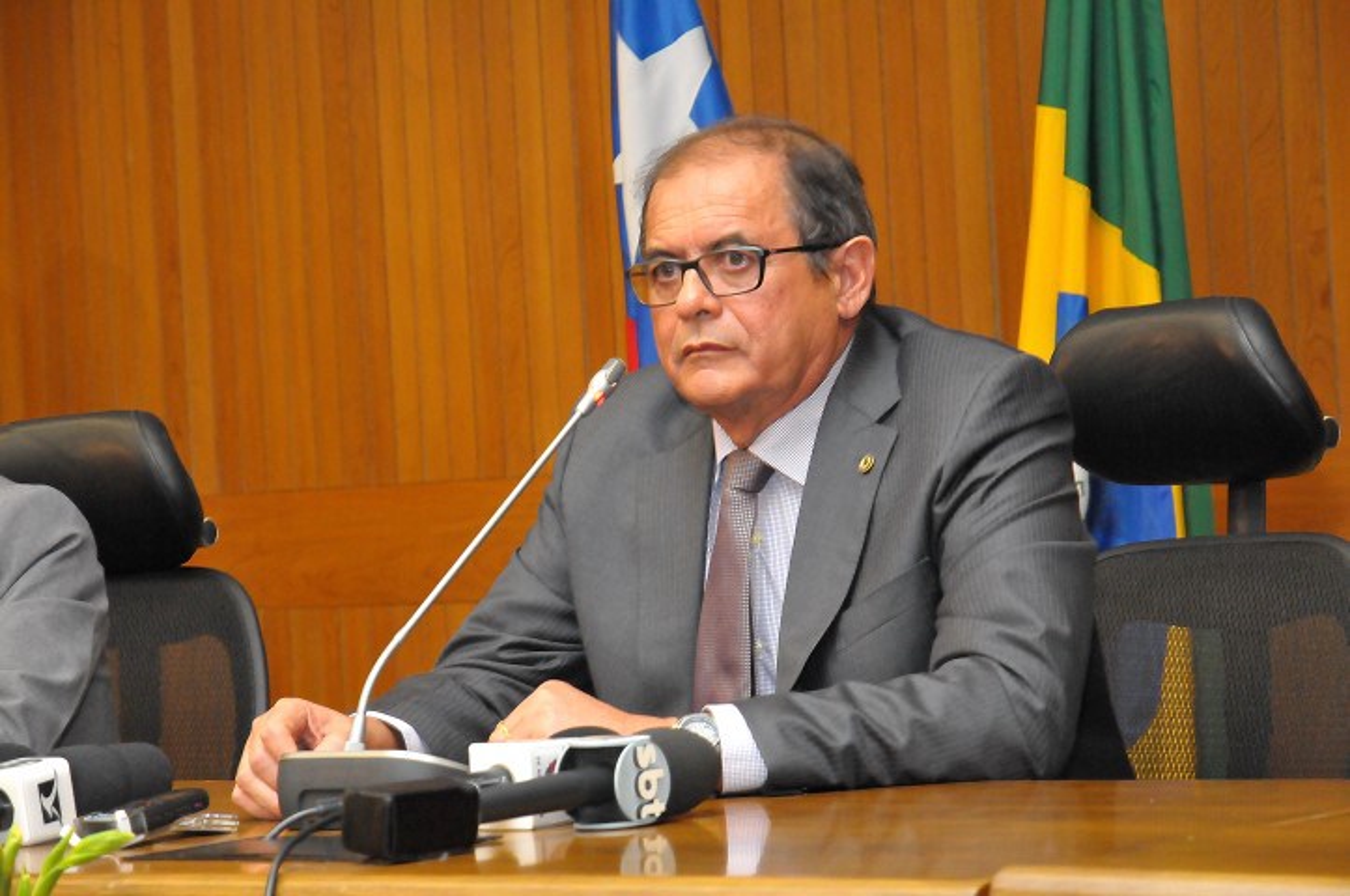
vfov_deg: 13.0
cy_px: 448
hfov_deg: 19.5
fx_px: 3932
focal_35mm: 105
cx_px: 675
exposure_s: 1/60
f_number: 5.6
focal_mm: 70
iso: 3200
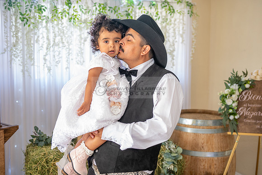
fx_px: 320
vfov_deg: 30.5
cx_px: 131
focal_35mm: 44
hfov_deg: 44.5
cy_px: 88
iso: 800
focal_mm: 44
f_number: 3.5
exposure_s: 1/200
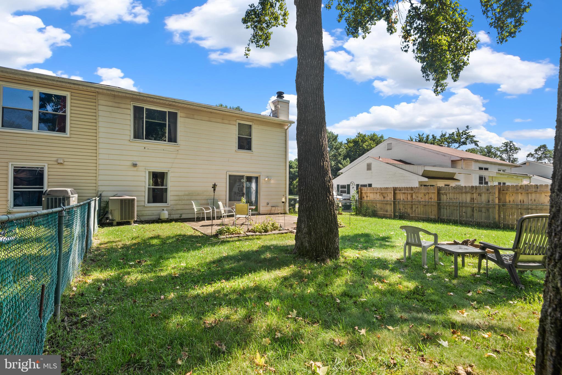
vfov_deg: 73.8
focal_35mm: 16
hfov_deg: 96.7
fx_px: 250
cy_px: 188
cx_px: 281
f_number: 8
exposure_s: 1/200
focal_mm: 16
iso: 200
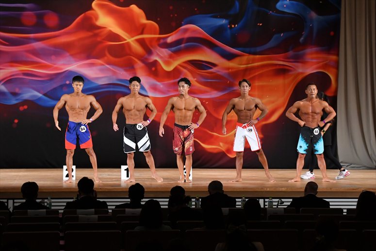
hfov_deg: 18.9
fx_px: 1127
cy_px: 126
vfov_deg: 12.7
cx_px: 188
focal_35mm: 108
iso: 3200
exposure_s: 1/400
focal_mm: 72
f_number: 5.6
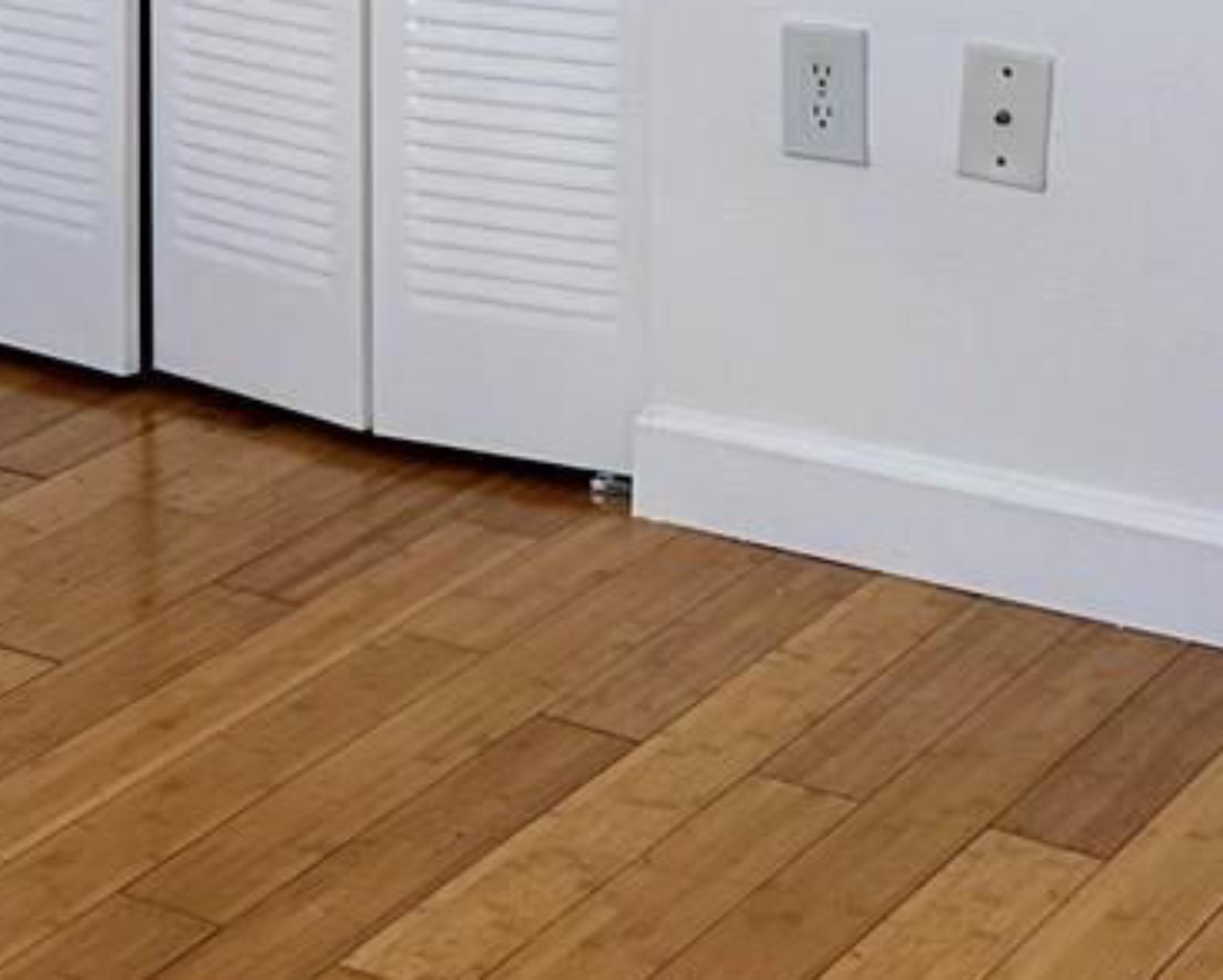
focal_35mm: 102
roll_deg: +0.9
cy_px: -363
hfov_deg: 18.1
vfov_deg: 14.4
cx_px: -130
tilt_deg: -5.7
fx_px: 3694
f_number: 1.78
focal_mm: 6.86
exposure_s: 1/123
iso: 50
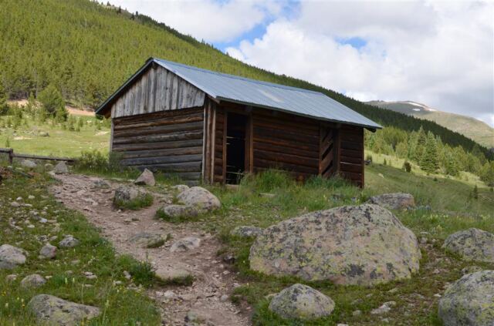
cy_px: 163
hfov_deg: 37.9
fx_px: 718
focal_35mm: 52
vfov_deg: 25.6
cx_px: 247
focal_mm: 35
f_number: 7.1
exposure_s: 1/200
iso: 100
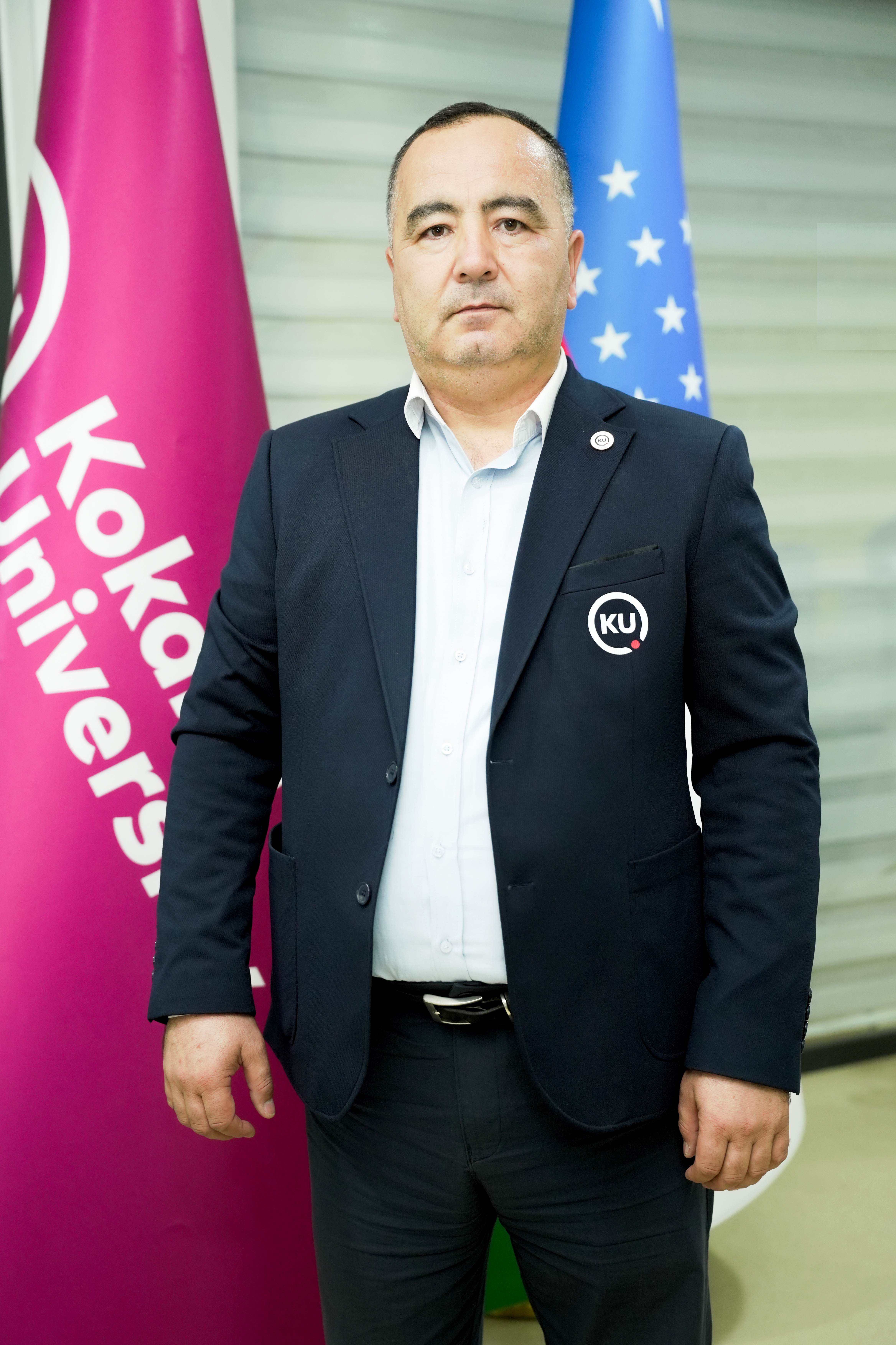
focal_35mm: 46
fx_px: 1706
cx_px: 448
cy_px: 672
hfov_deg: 29.4
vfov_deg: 43.0
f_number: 2.8
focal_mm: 45.7
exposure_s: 1/100
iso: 1250
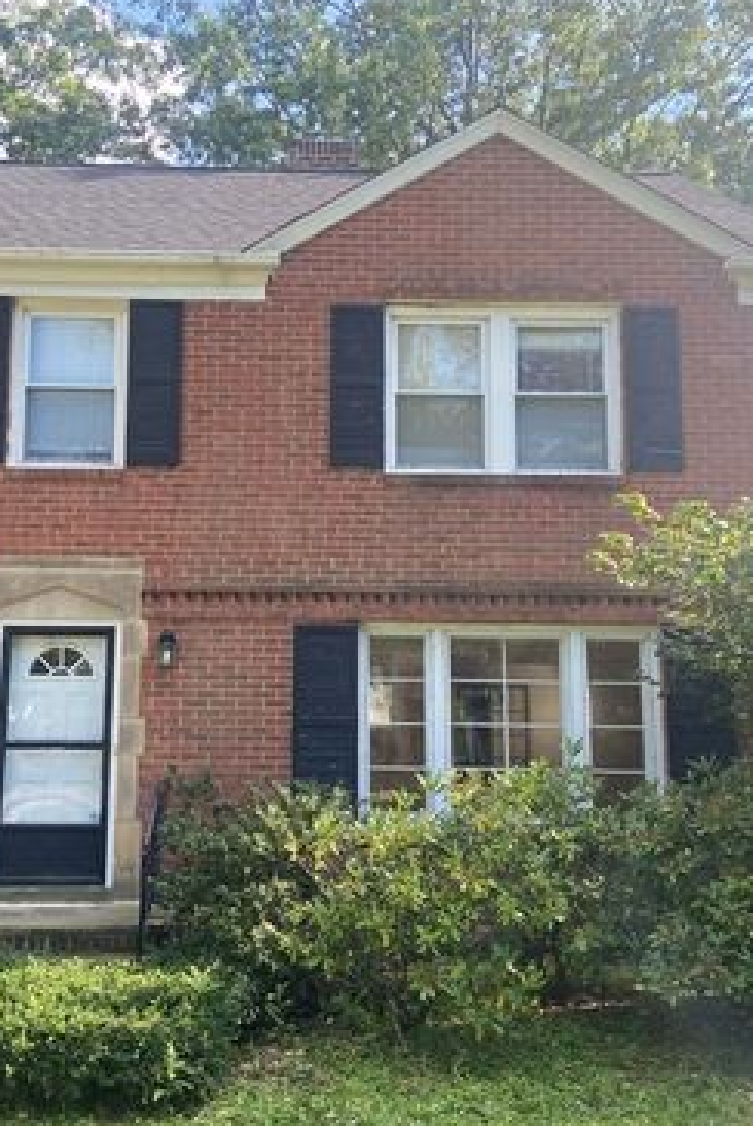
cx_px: 293
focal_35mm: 37
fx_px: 1159
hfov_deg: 35.8
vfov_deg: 51.8
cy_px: 569
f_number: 1.8
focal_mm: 4.25
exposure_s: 1/452
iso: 32
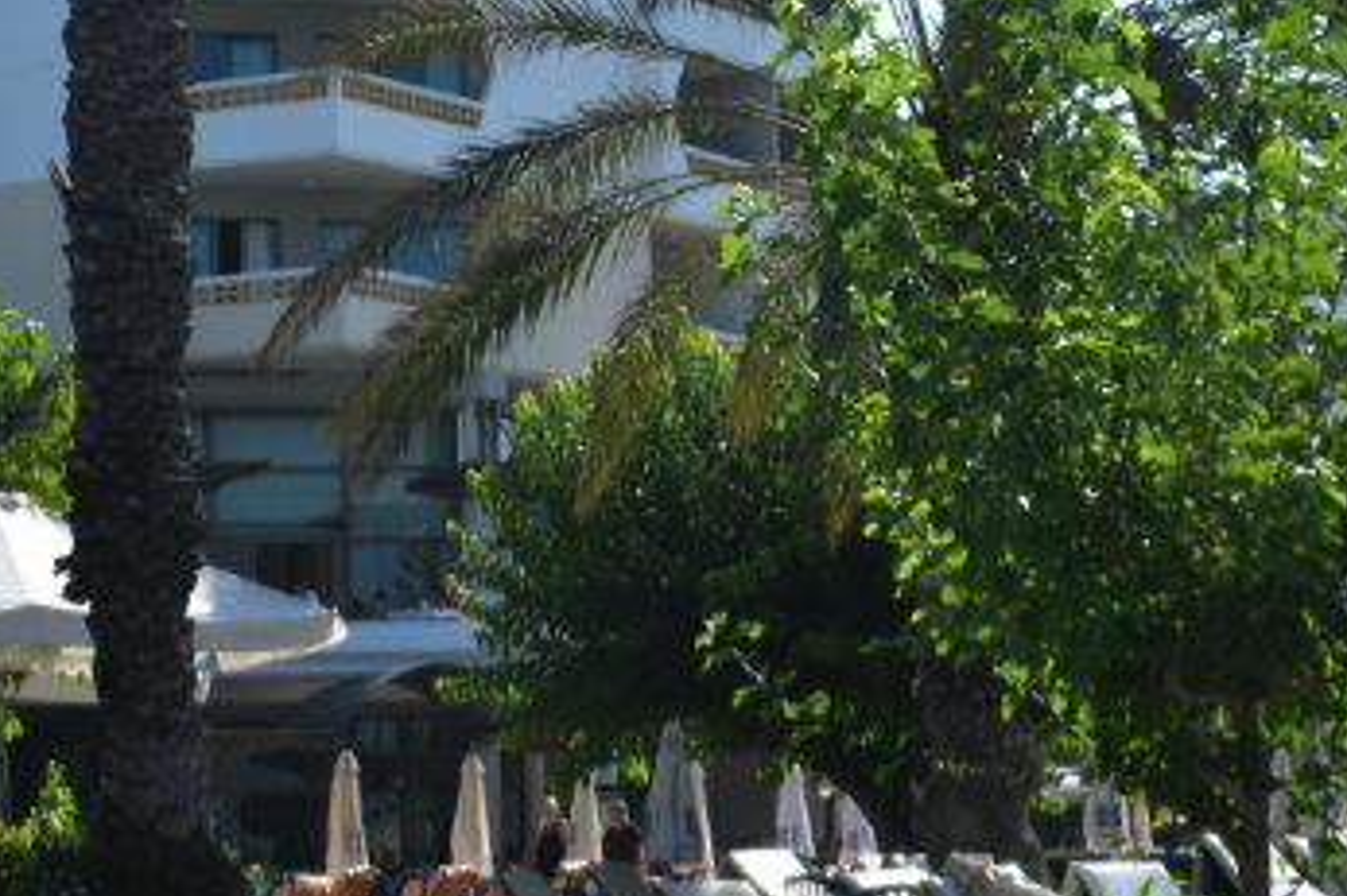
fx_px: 4468
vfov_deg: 11.5
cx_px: 547
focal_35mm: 119
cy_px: 572
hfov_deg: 17.1
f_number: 11
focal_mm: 27
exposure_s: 1/500
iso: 220
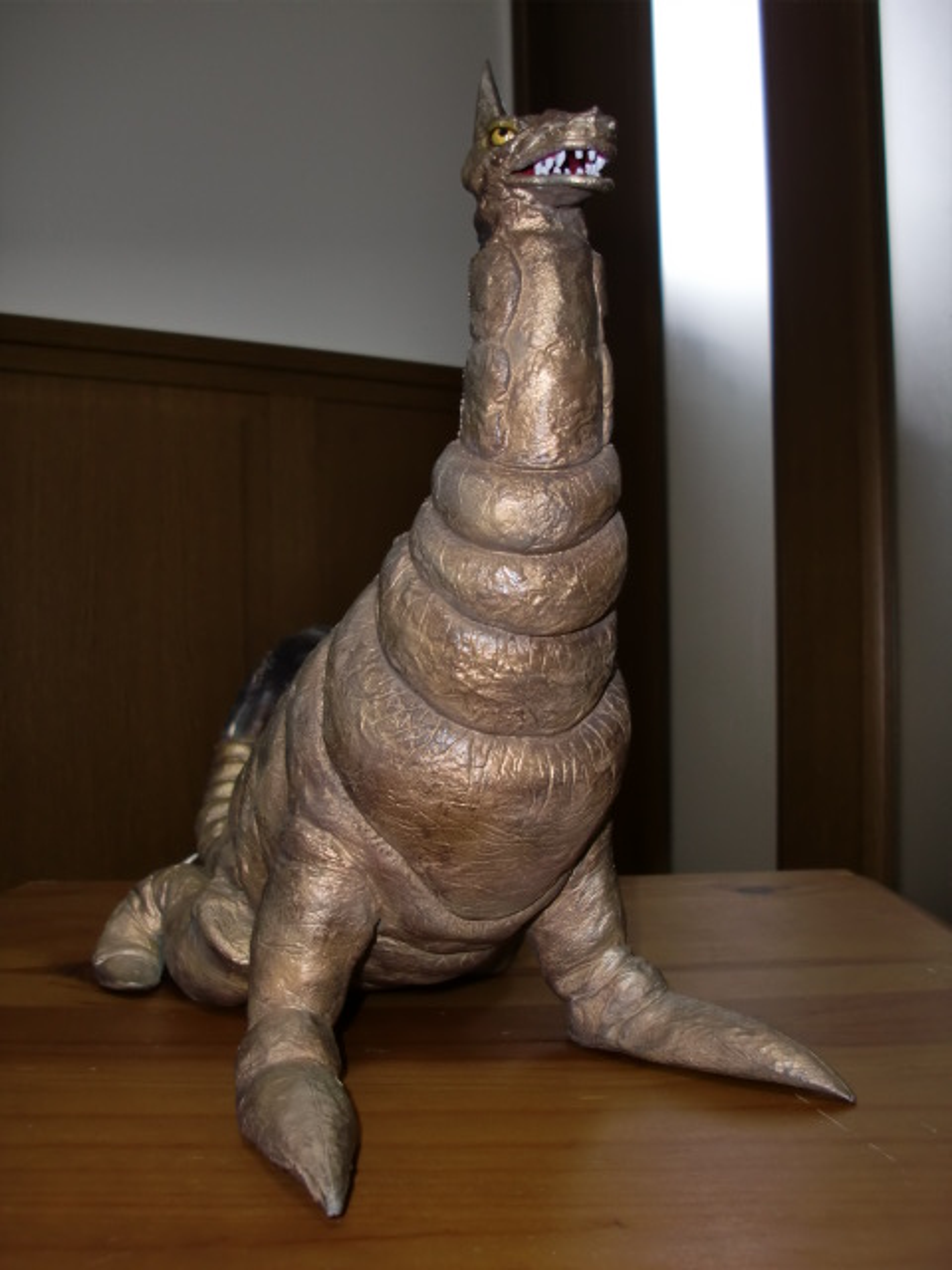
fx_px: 1320
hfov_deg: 39.7
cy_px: 635
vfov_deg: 51.4
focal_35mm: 36
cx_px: 476
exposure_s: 1/30
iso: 64
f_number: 2.8
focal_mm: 6.3
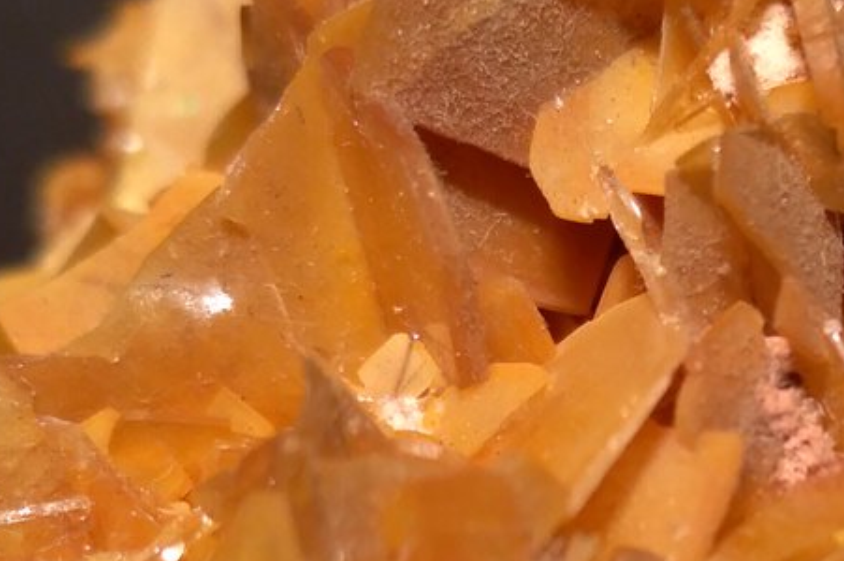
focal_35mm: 96
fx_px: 2249
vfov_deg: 14.1
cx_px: 724
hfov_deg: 20.9
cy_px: 492
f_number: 2
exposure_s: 1/50
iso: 149
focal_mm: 3.54
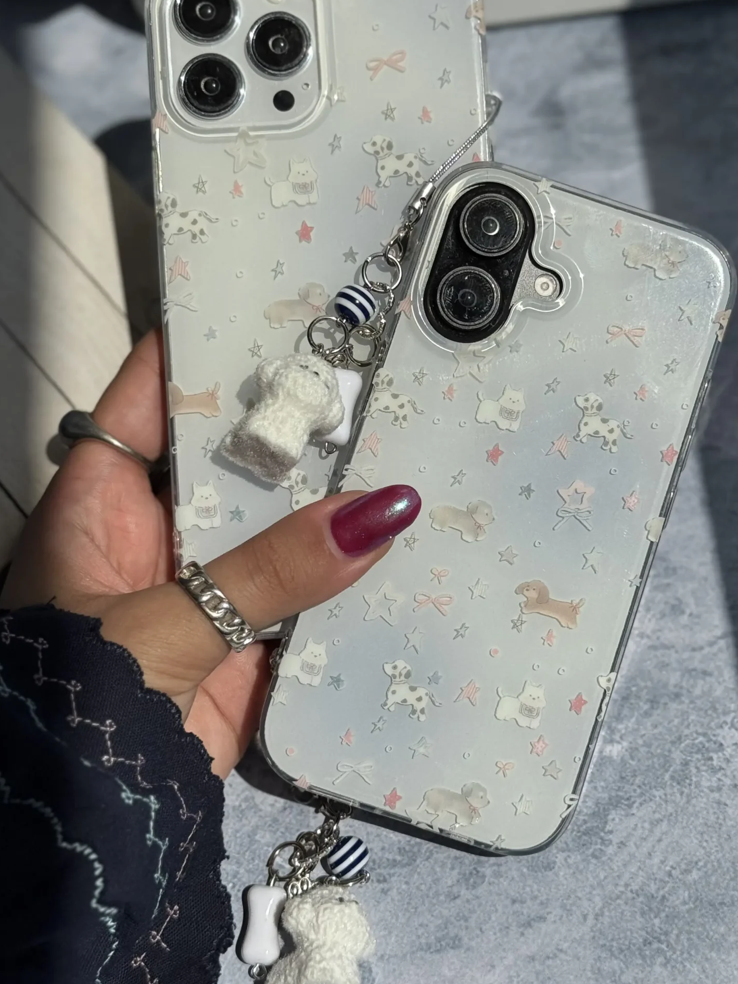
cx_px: 415
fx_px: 1847
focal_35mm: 65
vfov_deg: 29.8
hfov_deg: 22.6
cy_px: 406
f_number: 1.78
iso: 64
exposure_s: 1/15385
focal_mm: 6.76
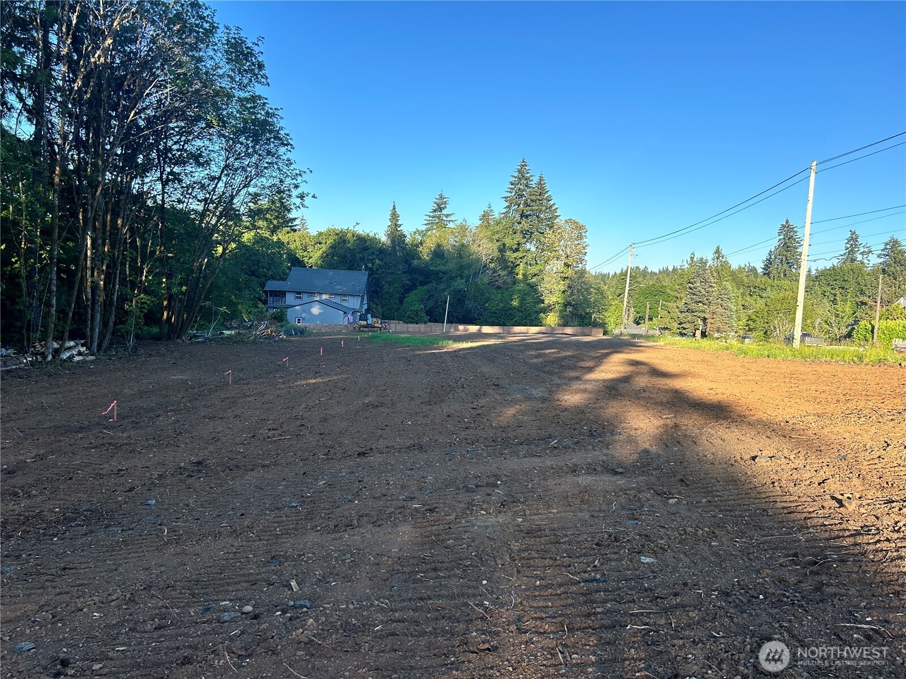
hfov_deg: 67.3
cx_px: 453
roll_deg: -2.2
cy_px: 340
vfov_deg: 53.1
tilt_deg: -4.7
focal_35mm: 26
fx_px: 680
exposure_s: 1/1901
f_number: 1.5
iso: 50
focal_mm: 5.7
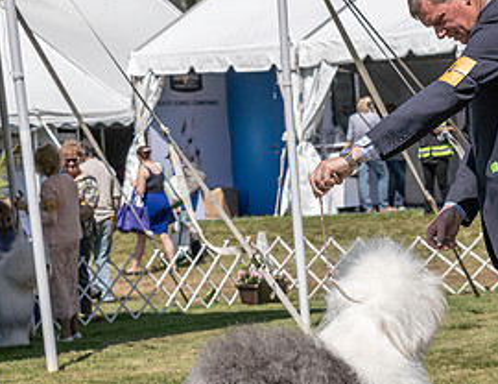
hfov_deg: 11.8
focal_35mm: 166
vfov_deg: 9.1
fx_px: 2412
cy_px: 205
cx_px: 373
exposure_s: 1/1000
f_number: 6.3
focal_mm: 70
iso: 100
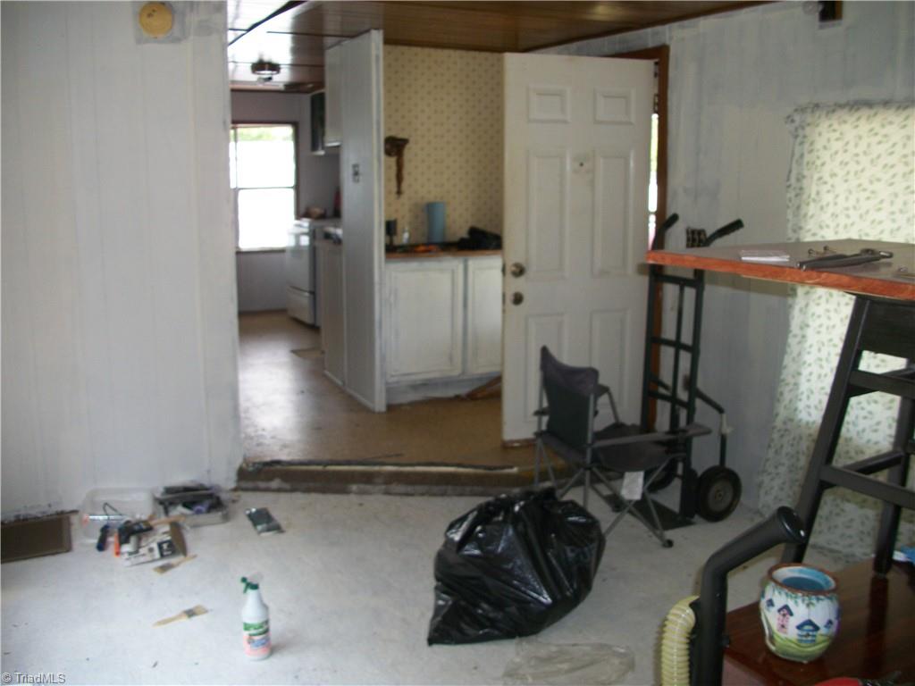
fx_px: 846
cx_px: 458
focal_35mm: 32
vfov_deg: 44.2
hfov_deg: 56.8
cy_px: 343
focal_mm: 5.7
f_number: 2.9
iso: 80
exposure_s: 1/60
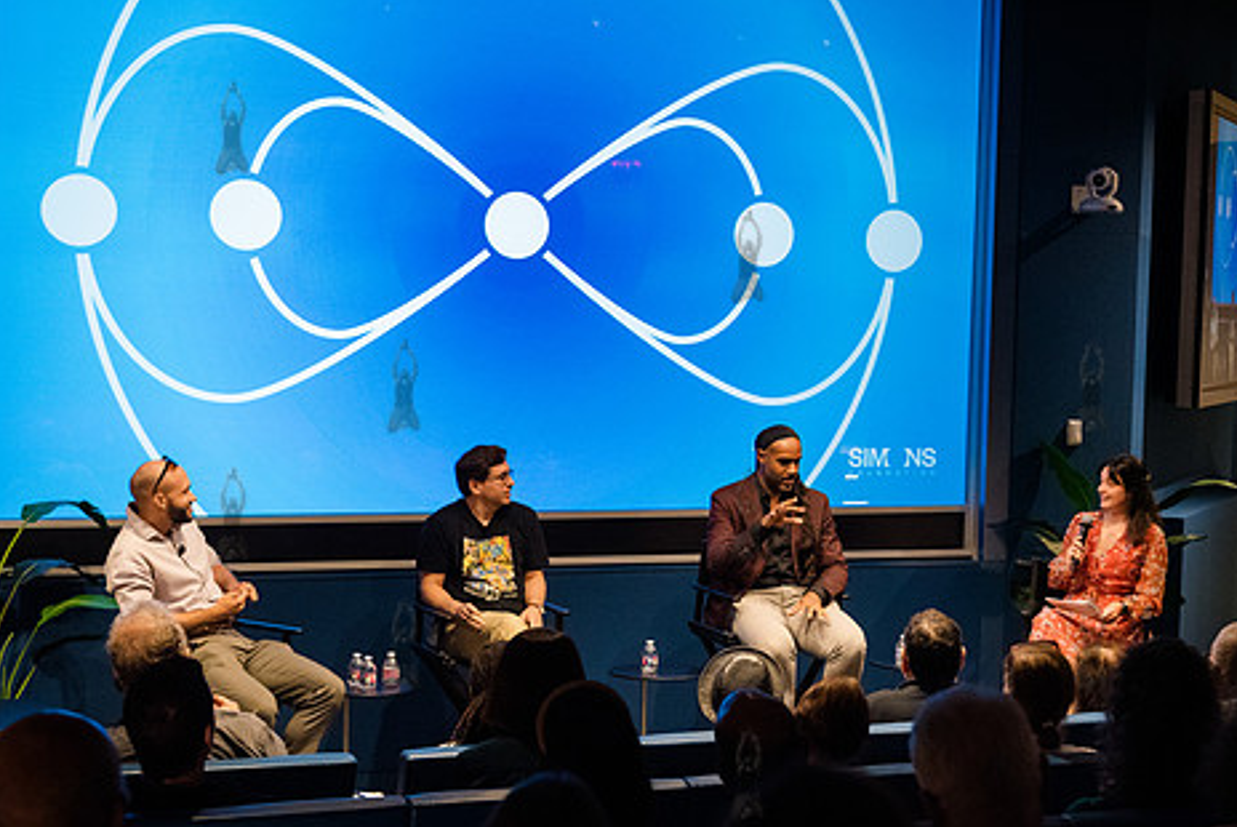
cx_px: 746
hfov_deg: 28.8
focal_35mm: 70
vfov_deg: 19.5
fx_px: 2407
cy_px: 514
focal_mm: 56
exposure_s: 1/250
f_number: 3.5
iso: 6400
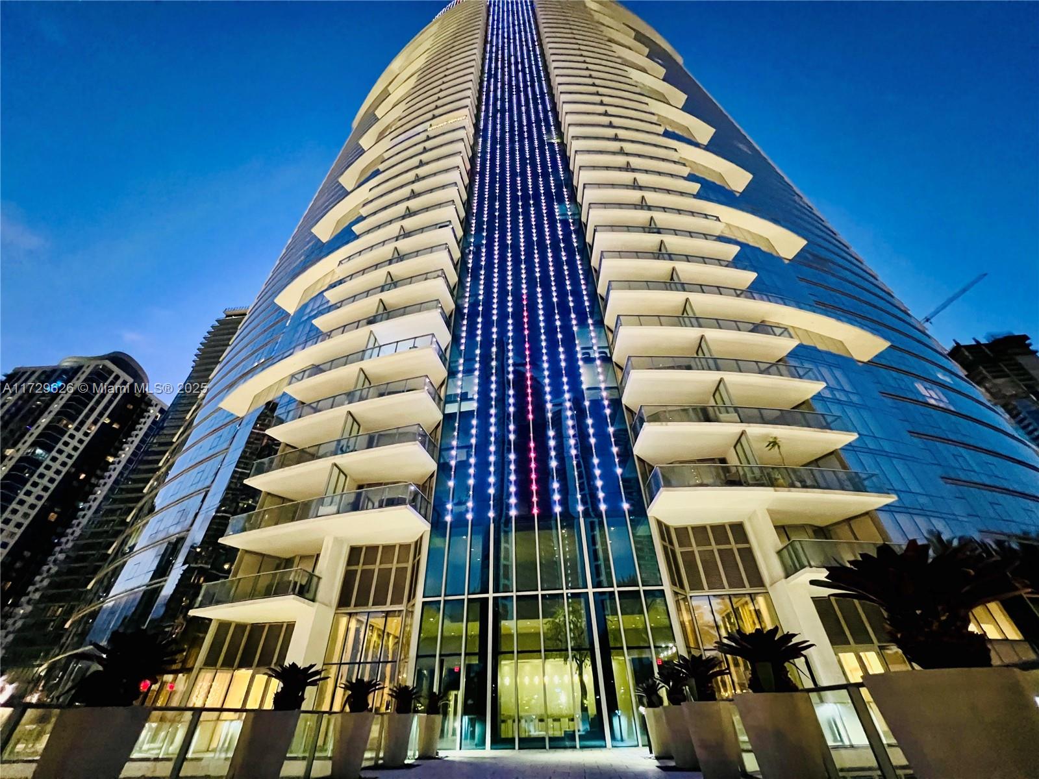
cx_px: 520
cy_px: 390
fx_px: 390
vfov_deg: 89.9
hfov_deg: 106.2
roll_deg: +1.0
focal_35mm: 13
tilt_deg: +37.7
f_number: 1.8
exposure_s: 1/30
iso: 1000
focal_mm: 1.57
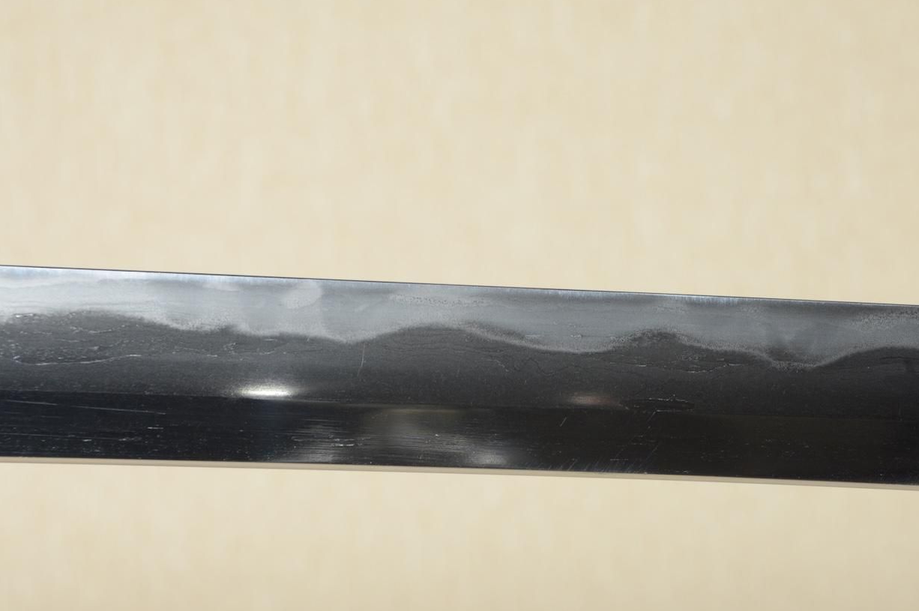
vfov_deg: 9.4
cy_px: 320
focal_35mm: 146
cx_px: 511
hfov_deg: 14.1
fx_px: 3713
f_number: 11
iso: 400
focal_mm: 85
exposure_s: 1/1.6
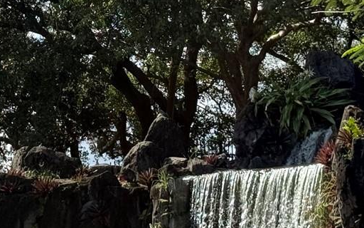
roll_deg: -0.8
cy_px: 48
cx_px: 93
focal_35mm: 159
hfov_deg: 13.1
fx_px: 1577
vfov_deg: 8.2
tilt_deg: +10.9
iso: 80
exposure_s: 1/3096
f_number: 1.78
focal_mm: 6.76
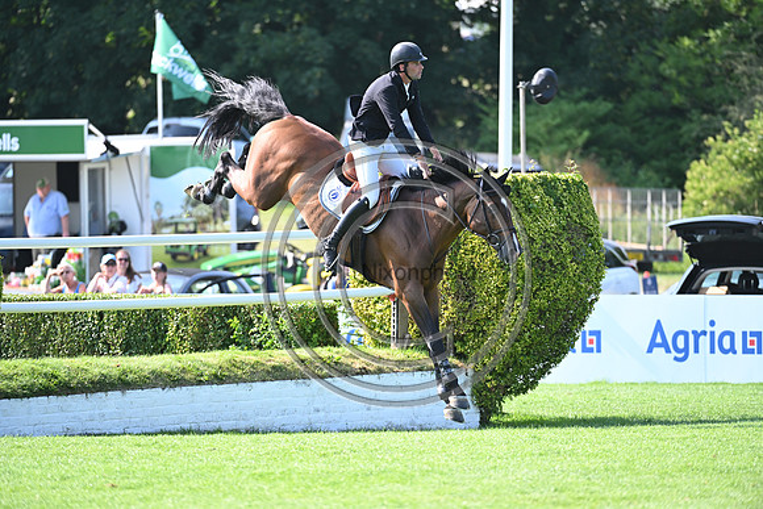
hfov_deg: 6.6
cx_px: 382
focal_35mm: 310
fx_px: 6572
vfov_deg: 4.4
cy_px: 254
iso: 800
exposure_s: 1/1250
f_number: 4.5
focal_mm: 310
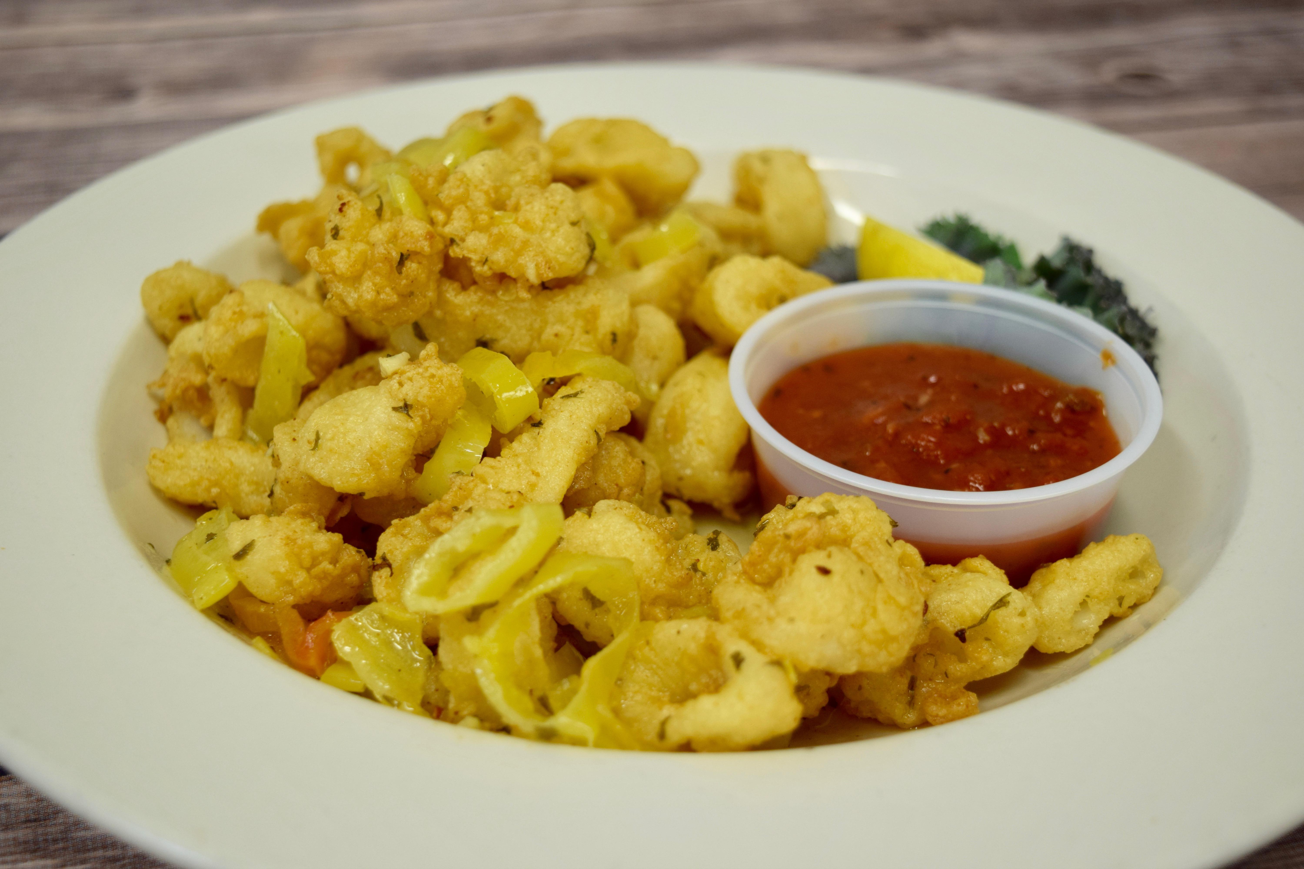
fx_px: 1847
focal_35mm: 51
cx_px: 652
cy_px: 434
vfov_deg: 26.5
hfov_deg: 38.9
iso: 400
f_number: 4.5
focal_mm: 34
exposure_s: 1/80
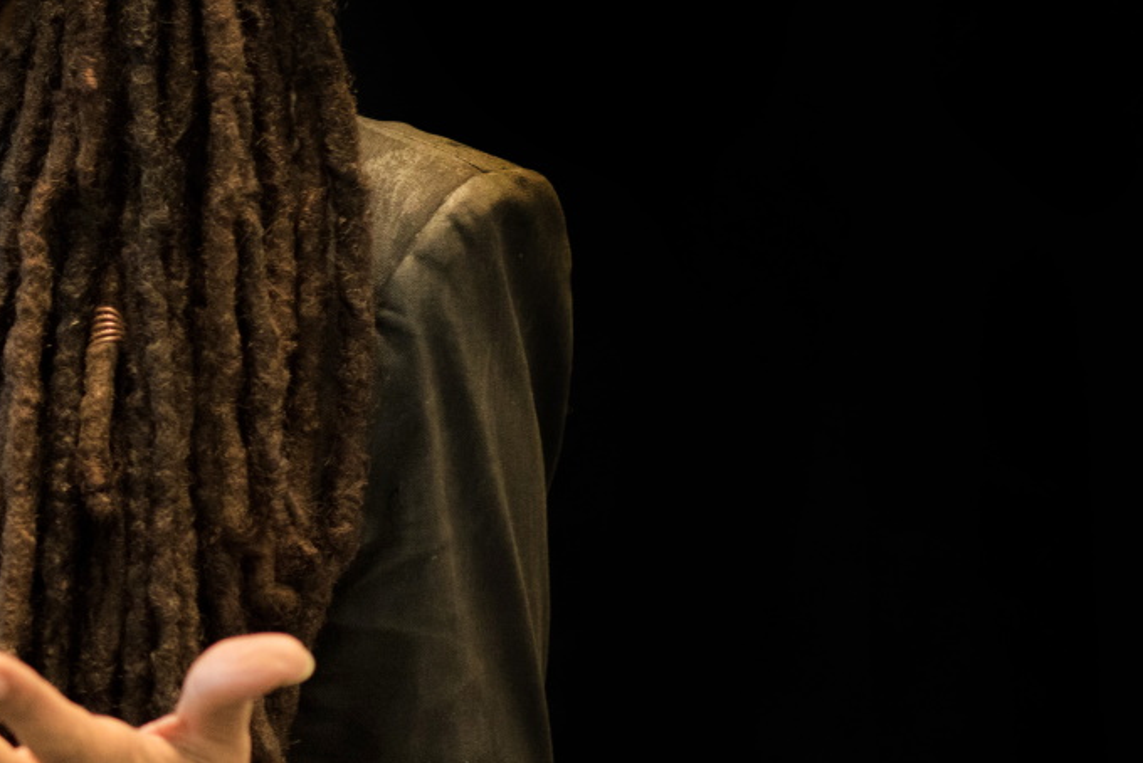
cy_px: 122
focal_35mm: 225
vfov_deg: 6.1
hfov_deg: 9.0
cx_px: -328
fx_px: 7146
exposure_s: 1/100
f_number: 2.8
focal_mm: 85
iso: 800
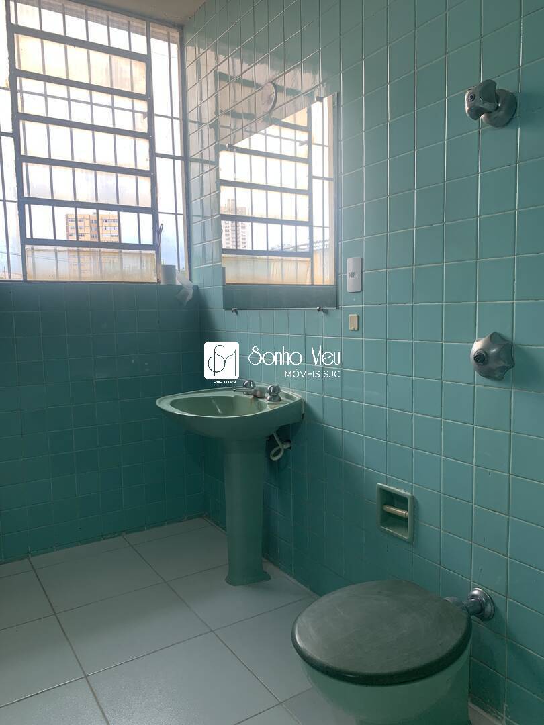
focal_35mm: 26
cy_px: 362
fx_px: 545
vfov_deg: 67.3
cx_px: 272
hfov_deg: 53.1
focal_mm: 4.25
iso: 40
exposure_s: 1/120
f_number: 1.8
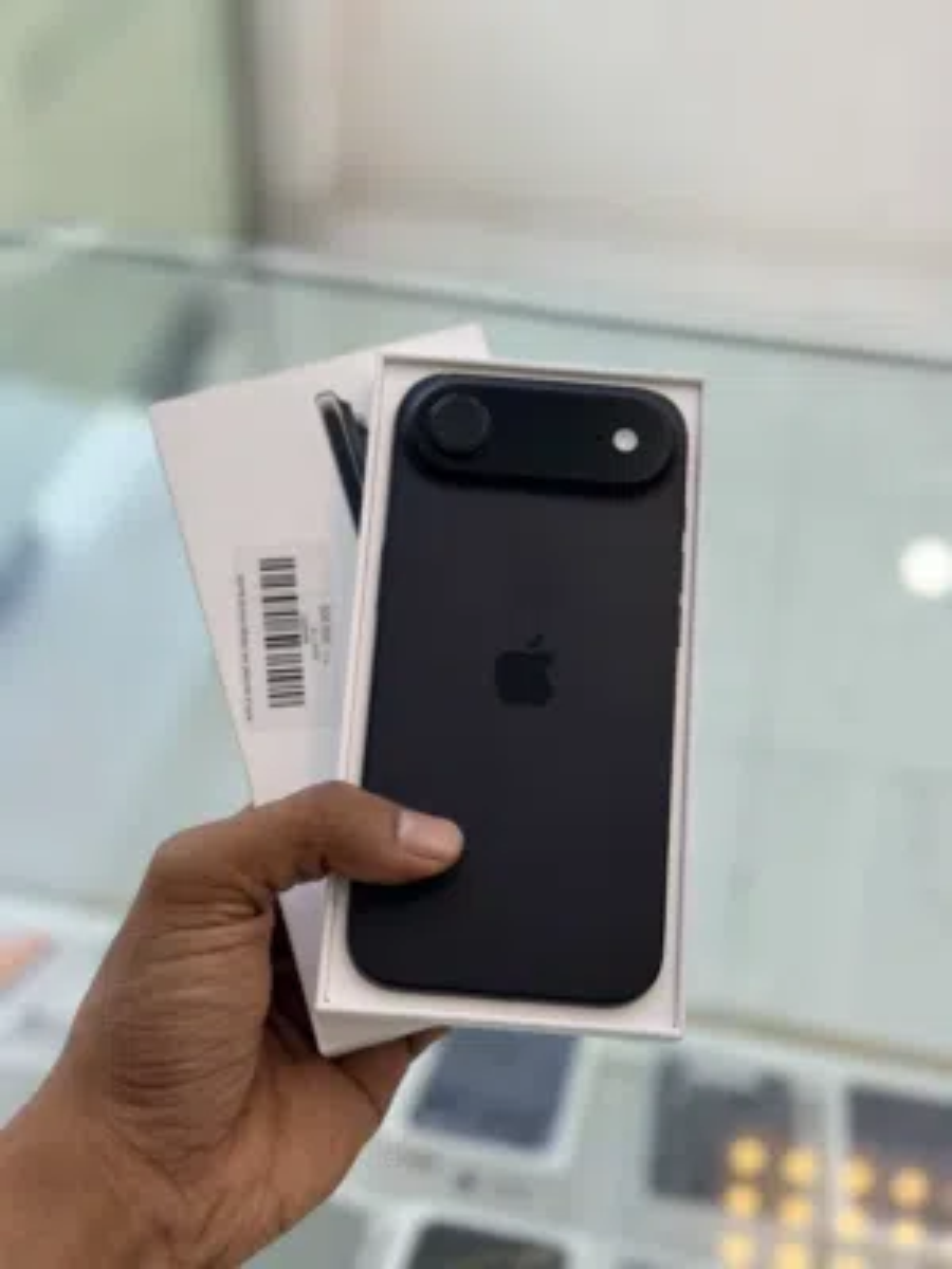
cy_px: 634
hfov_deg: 30.3
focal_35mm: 48
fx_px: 1760
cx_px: 476
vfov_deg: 39.7
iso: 64
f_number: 1.78
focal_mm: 6.76
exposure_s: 1/544
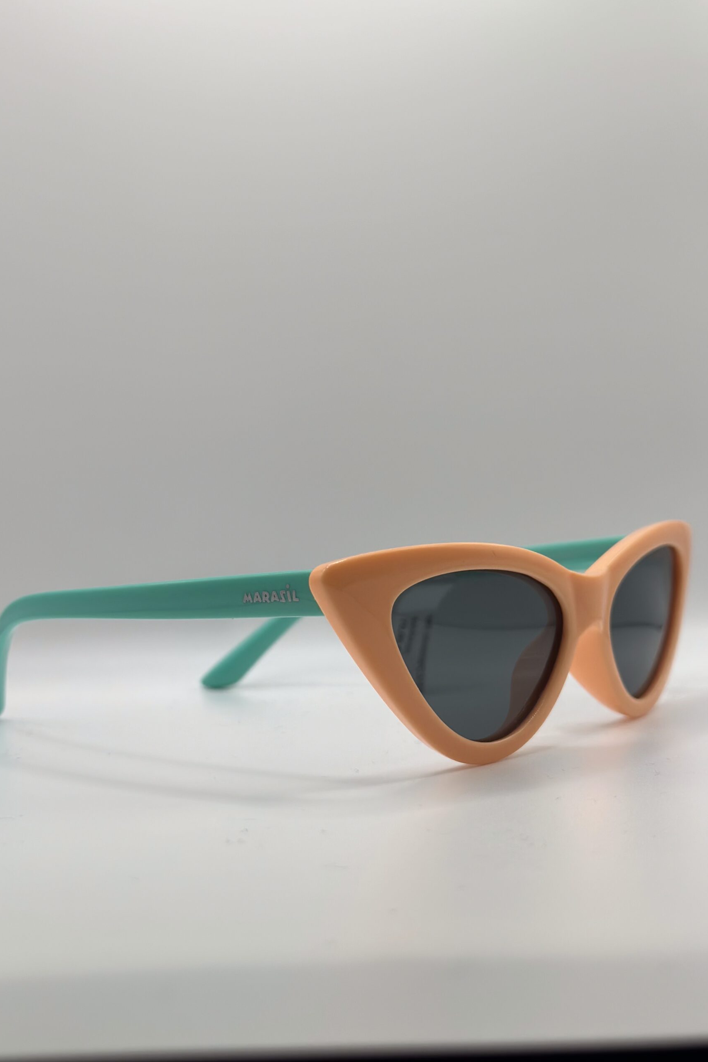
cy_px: 531
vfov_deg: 39.6
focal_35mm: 50
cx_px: 348
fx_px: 1475
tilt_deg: -8.0
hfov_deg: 27.0
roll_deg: -1.3
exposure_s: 1/681
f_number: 1.78
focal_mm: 6.86
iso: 80
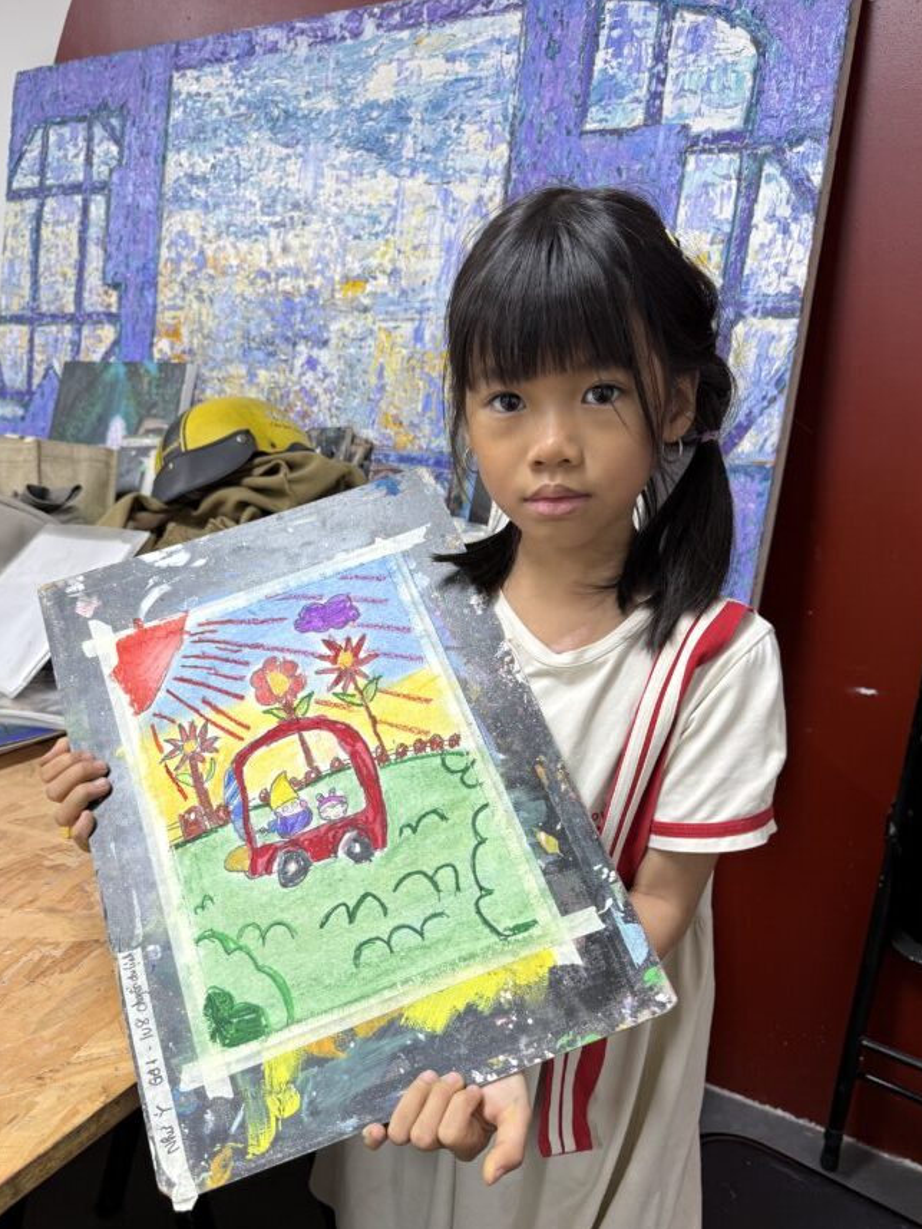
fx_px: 994
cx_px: 419
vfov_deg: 63.3
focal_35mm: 28
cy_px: 670
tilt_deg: -15.3
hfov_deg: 49.7
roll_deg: -2.5
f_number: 1.78
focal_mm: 6.76
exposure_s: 1/100
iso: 80
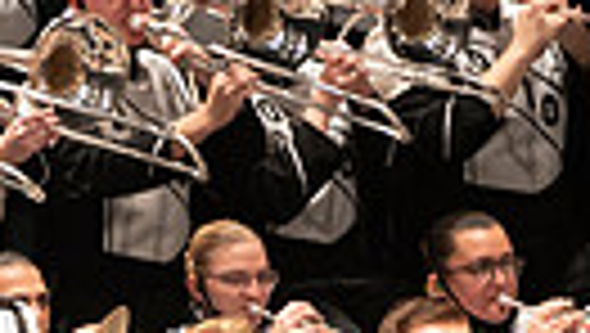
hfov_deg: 2.3
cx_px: -545
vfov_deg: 1.3
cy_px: 608
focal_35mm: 927
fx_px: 14517
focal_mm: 200
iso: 2500
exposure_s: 1/500
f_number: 2.8
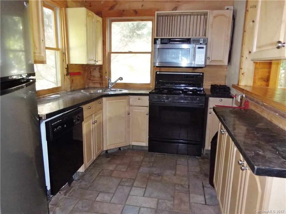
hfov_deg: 69.5
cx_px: 143
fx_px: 206
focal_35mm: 25
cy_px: 107
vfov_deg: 54.8
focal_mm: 4.5
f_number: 3.5
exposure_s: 1/30
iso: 1000
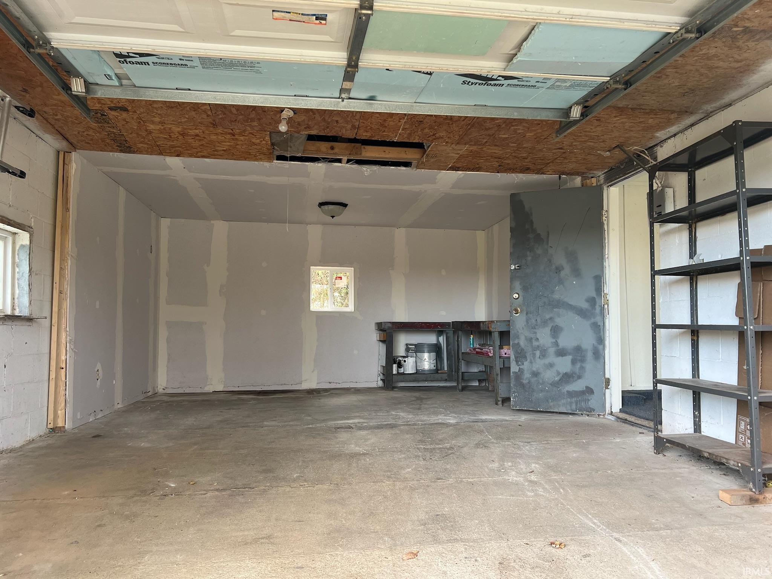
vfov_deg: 53.1
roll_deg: -0.1
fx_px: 580
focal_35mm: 26
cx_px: 386
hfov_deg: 67.3
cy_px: 290
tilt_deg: +3.9
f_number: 1.5
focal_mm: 5.7
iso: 100
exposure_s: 1/121
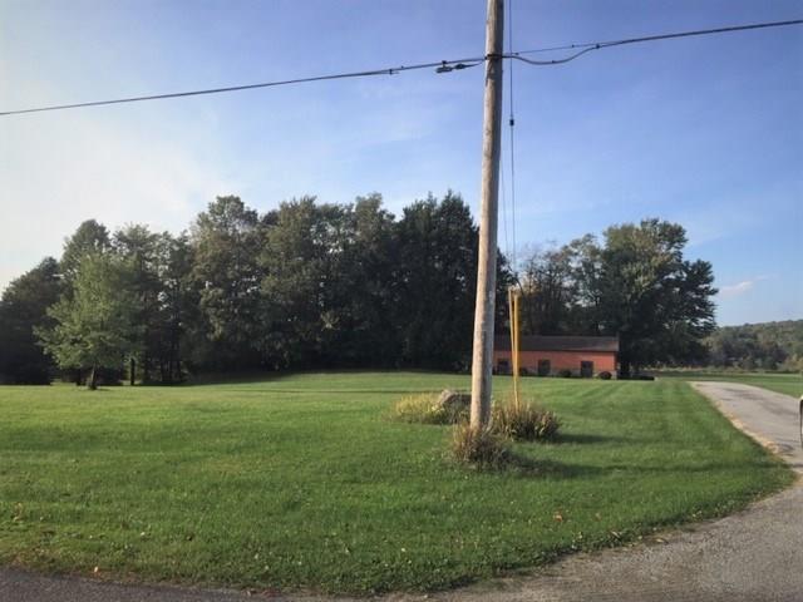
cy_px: 301
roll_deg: -3.1
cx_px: 402
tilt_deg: +6.3
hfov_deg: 61.7
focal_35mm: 29
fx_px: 673
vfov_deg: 48.2
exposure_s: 1/1130
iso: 32
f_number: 2.2
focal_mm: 4.15
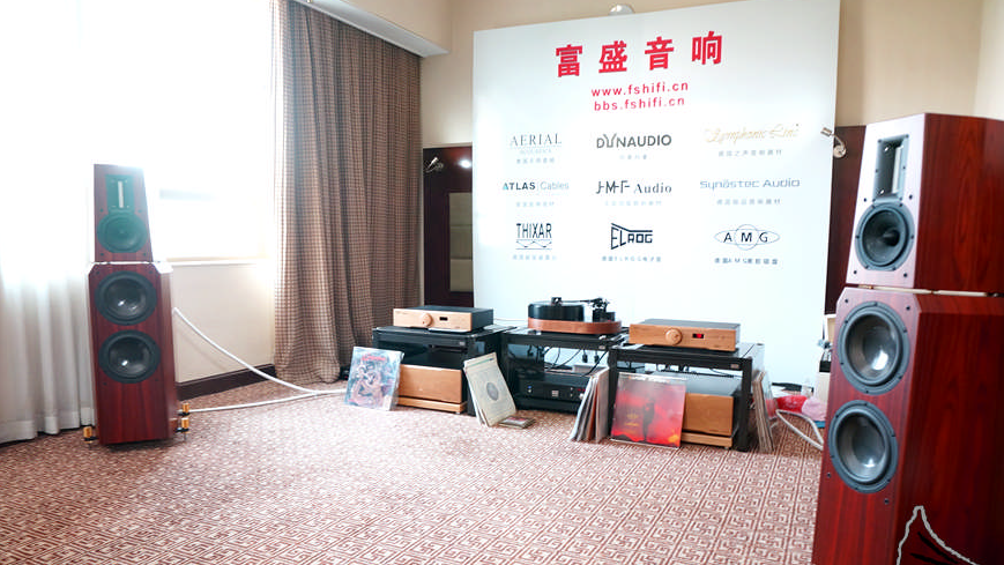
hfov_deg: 71.9
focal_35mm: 26
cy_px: 329
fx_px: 692
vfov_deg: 44.2
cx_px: 518
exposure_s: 1/25
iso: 800
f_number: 4.5
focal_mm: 16
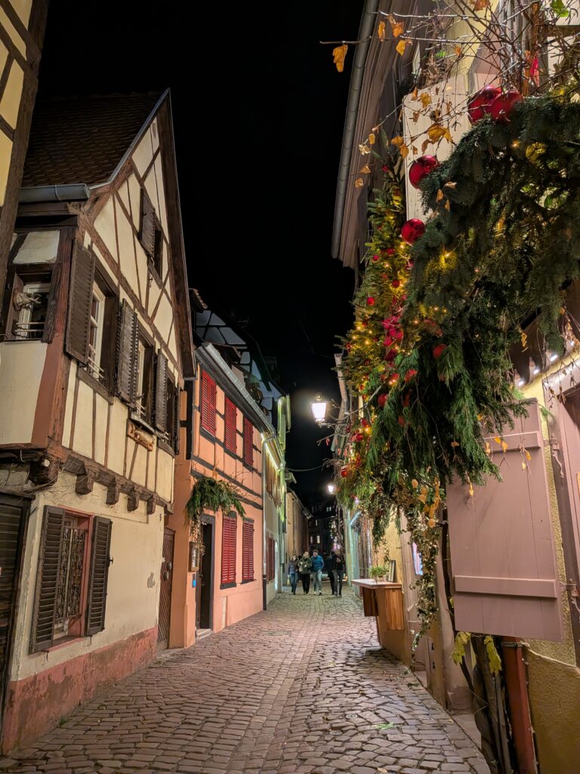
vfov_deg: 71.6
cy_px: 387
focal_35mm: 24
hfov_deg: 56.8
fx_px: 536
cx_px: 290
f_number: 1.7
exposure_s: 1/20
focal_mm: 4.53
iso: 48
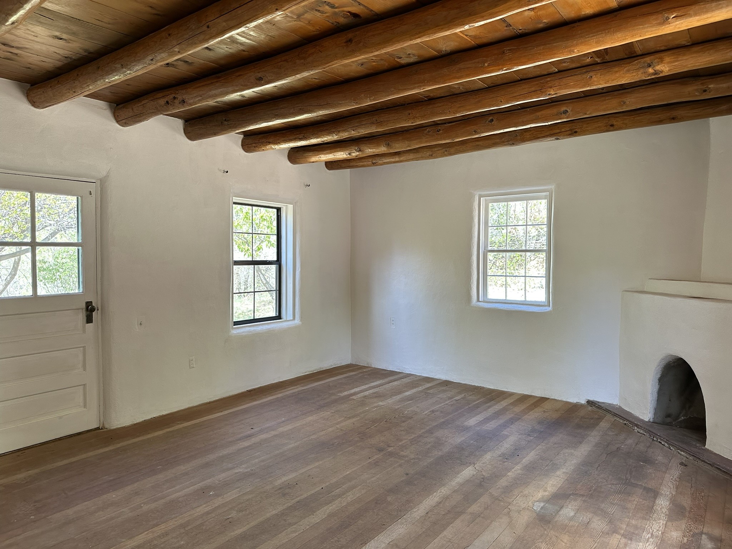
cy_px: 274
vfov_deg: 56.8
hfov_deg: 71.6
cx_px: 366
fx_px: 508
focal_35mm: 24
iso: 160
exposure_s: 1/121
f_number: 1.78
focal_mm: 6.86
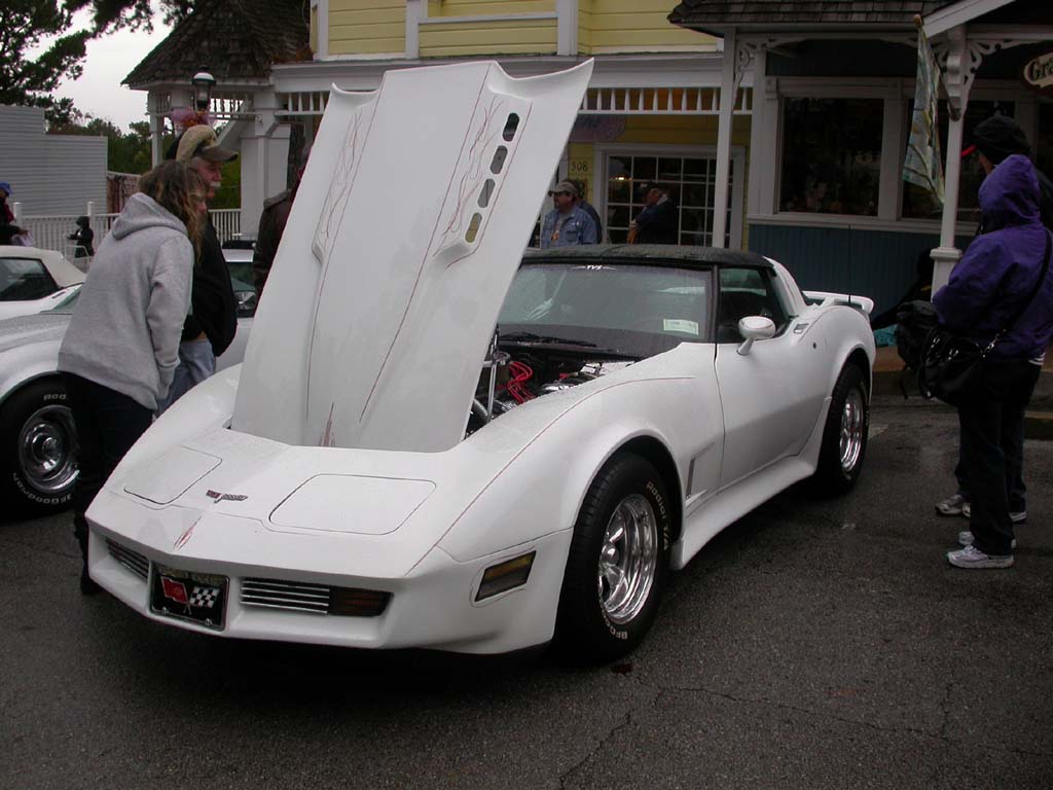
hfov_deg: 49.0
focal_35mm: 38
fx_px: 1156
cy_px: 395
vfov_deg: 37.7
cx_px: 526
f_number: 4.7
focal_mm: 7.85
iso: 100
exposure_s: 1/152
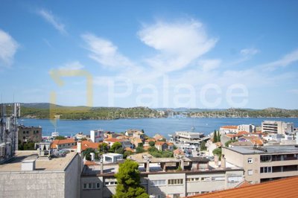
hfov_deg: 62.0
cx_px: 149
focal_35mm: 30
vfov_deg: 43.5
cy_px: 99
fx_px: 248
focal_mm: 20
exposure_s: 1/400
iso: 100
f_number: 5.6
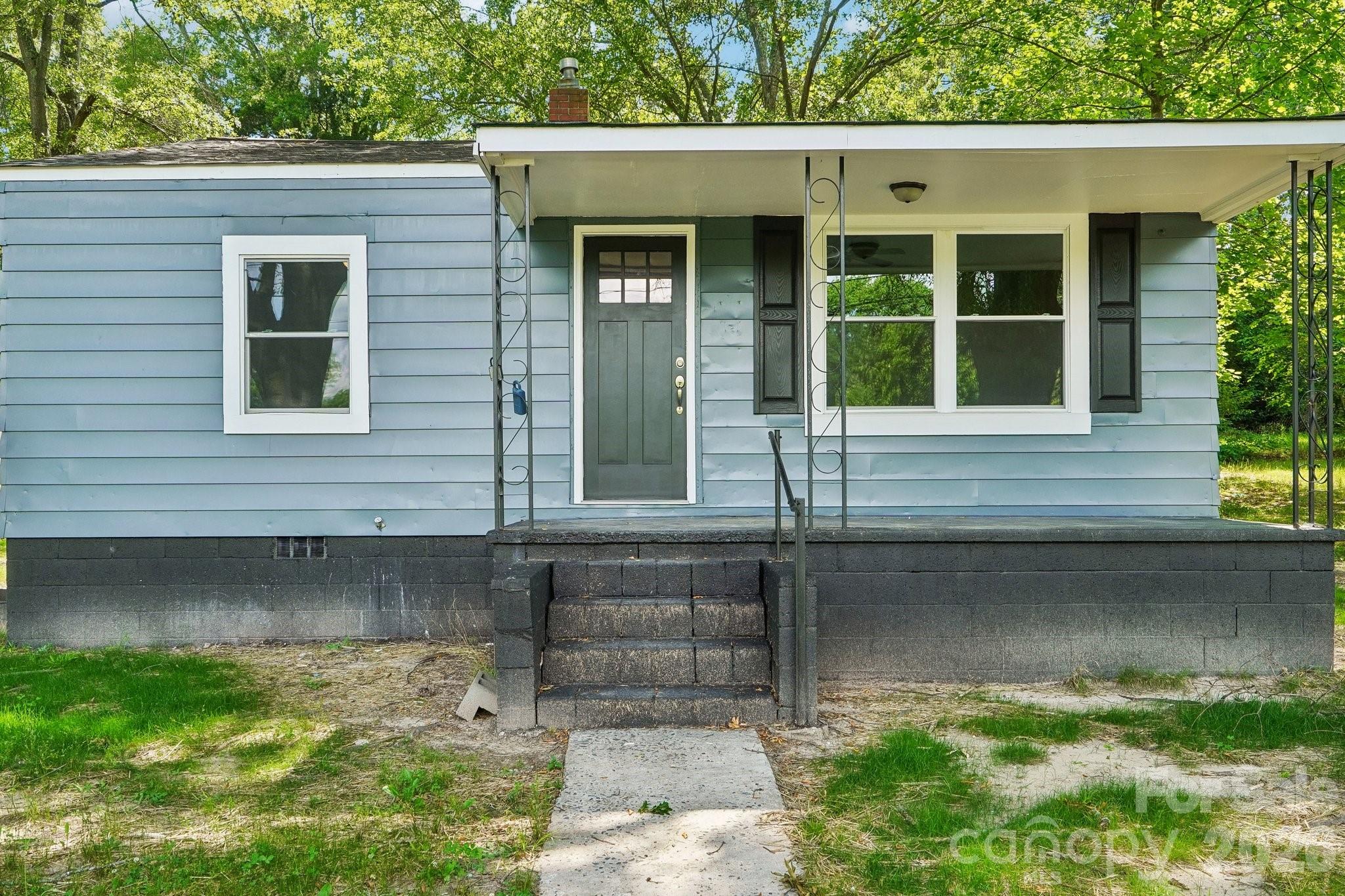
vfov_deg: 43.6
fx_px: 1121
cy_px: 448
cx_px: 672
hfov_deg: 61.9
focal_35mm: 30
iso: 320
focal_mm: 20
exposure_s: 1/30
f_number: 8
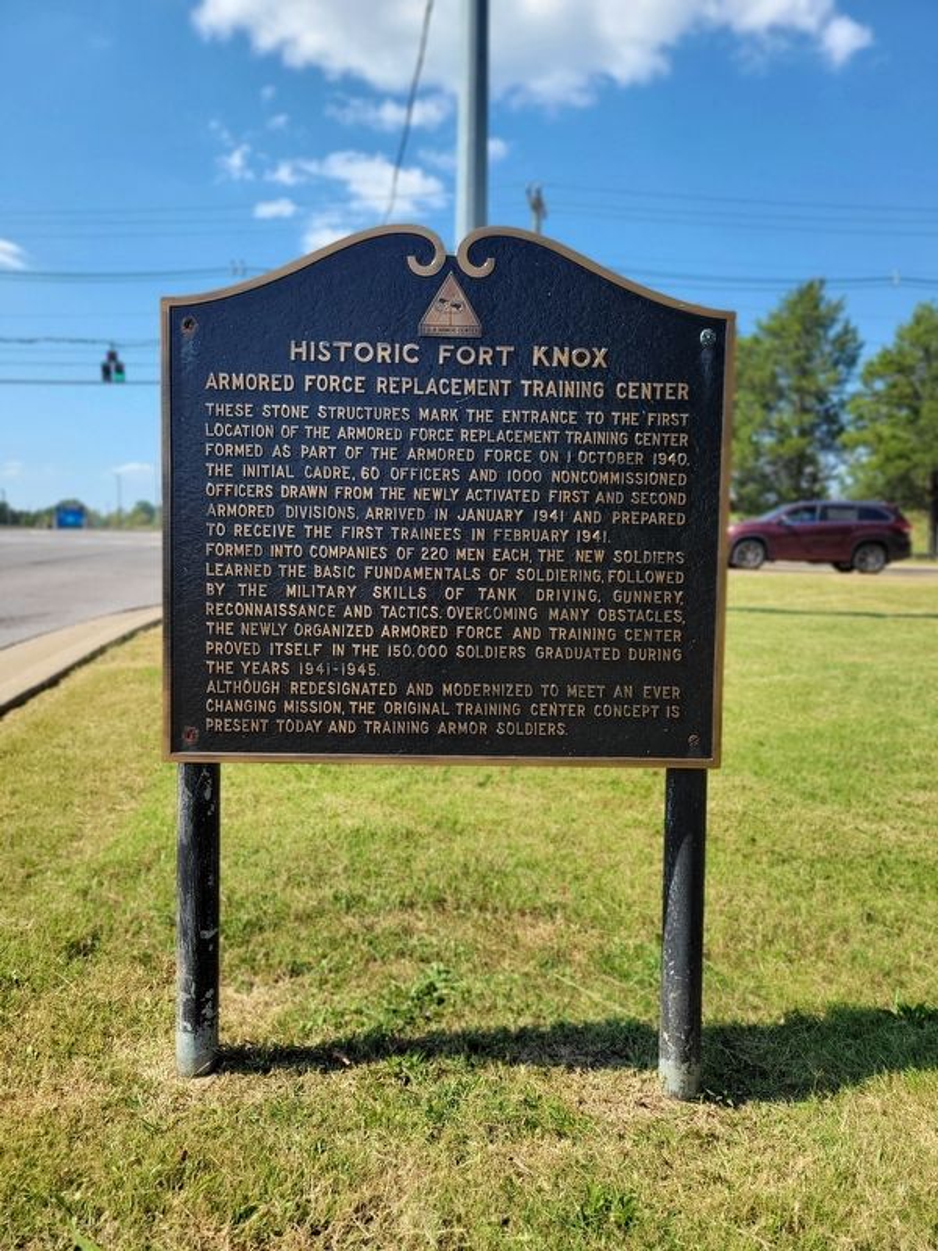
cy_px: 626
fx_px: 939
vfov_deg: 67.3
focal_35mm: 26
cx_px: 469
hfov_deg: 53.1
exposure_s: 1/1429
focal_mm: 5.4
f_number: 1.8
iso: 40
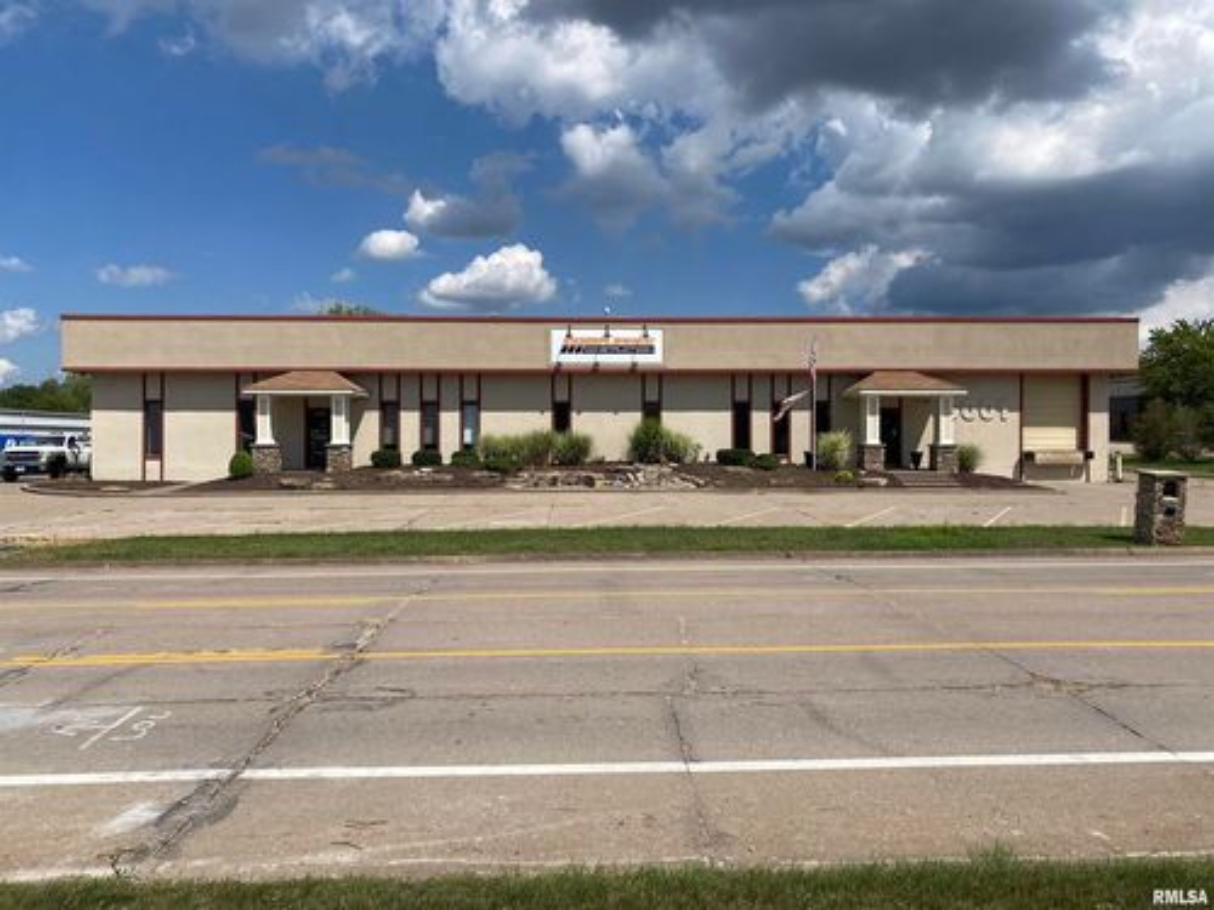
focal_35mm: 26
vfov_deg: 53.1
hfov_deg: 67.3
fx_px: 912
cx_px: 607
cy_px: 455
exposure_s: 1/5025
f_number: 1.8
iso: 32
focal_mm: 4.25
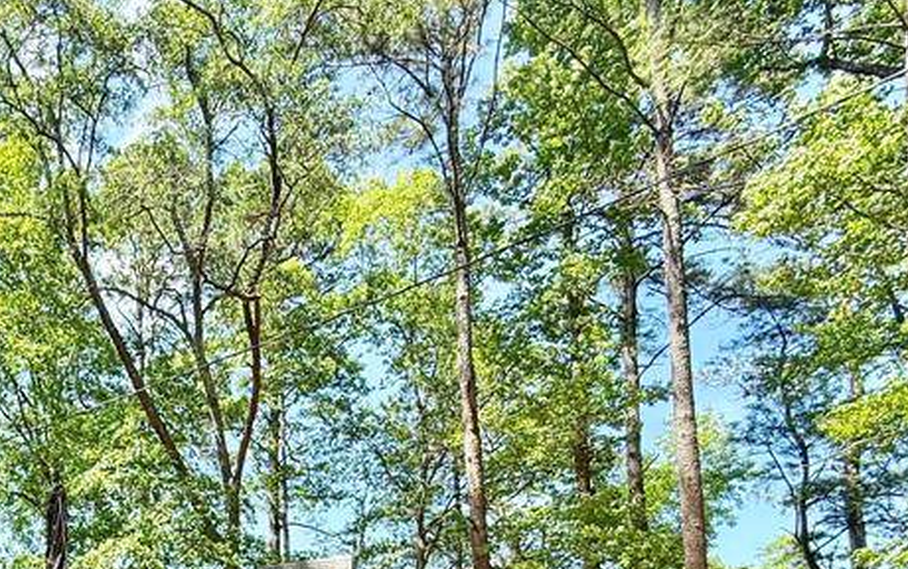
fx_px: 817
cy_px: 691
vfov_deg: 31.7
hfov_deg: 51.9
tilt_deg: +5.0
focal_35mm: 33
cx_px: 109
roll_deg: +0.4
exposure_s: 1/200
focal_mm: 2.22
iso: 64
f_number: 2.2
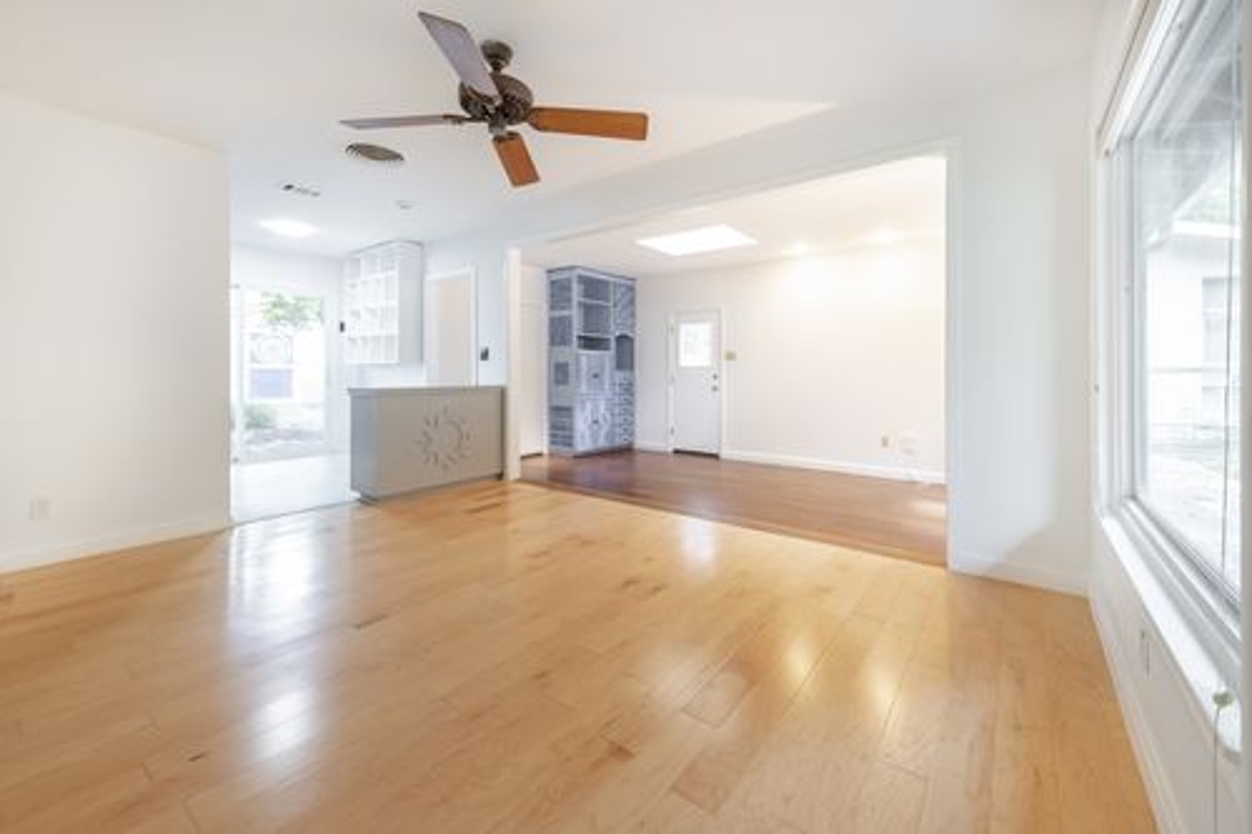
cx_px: 626
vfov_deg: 81.2
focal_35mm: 14
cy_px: 417
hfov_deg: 104.3
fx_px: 487
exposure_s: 1/100
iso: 1250
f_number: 5
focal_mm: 14
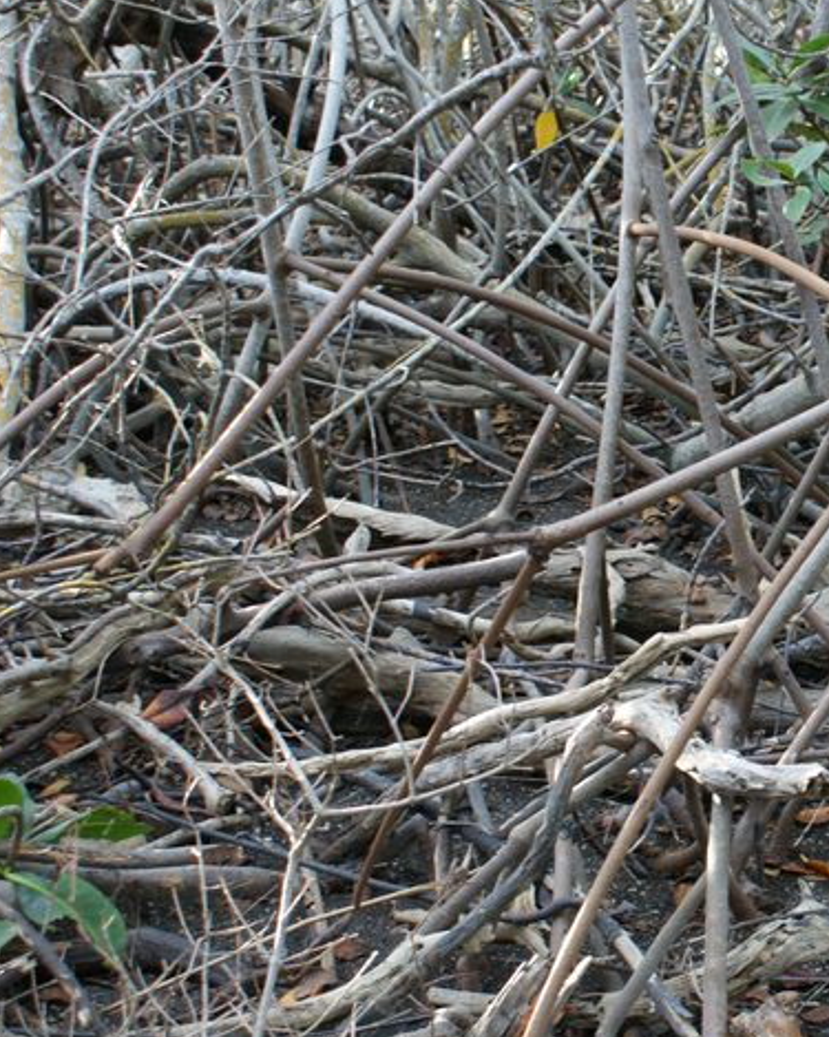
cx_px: 911
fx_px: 2485
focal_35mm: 81
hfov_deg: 18.2
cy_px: 563
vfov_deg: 23.6
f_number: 5
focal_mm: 30
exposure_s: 1/25
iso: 400
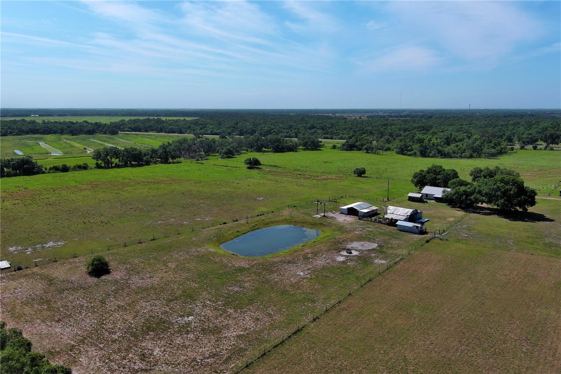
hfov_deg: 63.7
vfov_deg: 44.9
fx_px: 452
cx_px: 280
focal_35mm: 29
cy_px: 187
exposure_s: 1/320
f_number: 9
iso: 100
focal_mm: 10.57
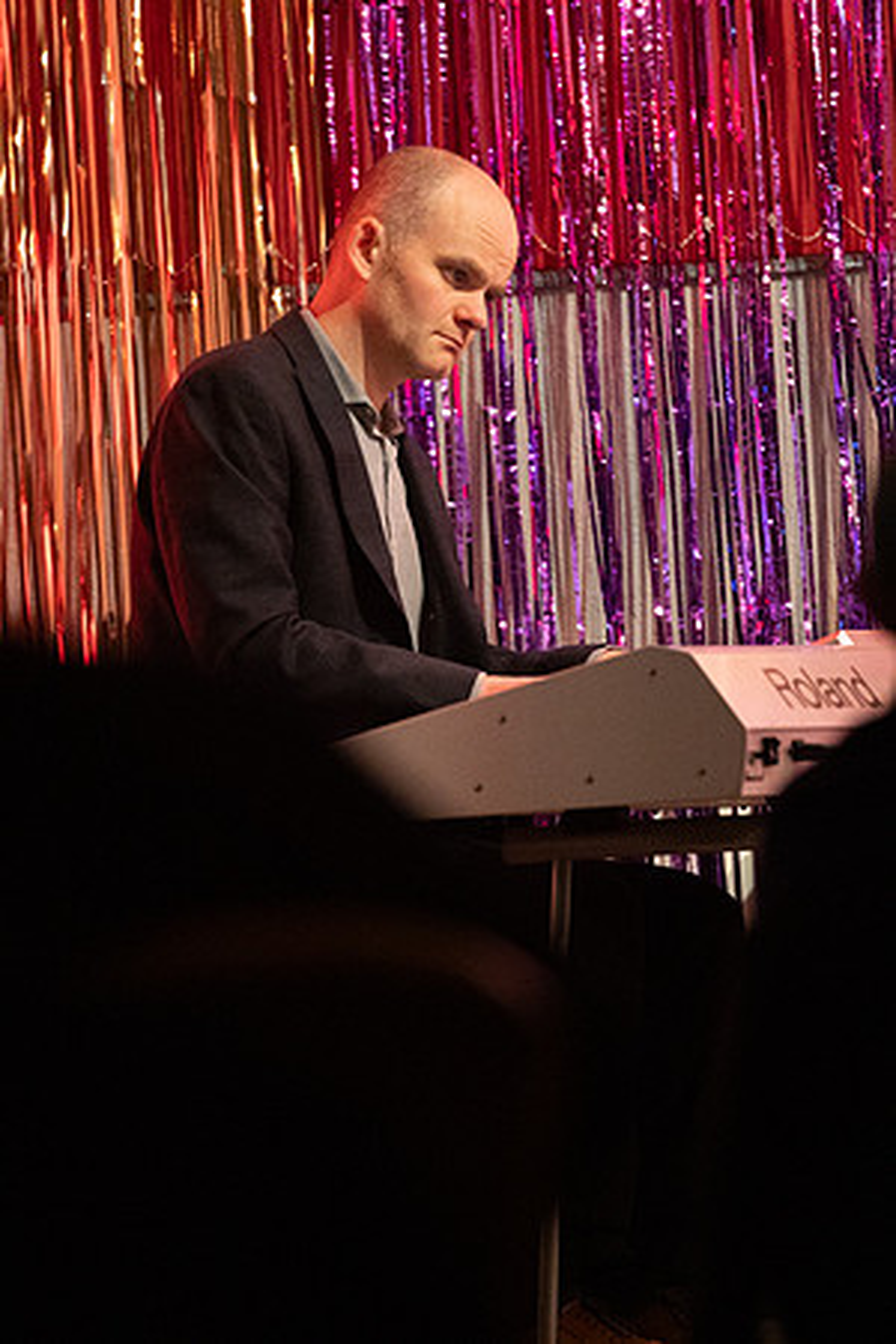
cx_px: 448
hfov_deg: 4.6
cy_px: 672
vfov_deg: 6.9
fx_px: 11199
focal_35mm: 300
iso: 25600
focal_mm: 300
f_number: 4
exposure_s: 1/200
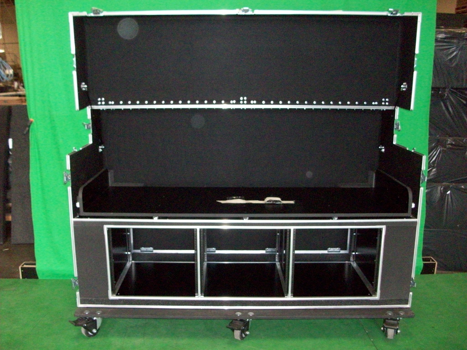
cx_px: 234
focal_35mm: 34
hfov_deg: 54.0
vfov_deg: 41.8
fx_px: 459
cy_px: 175
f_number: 2.8
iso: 320
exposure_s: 1/60
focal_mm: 5.7
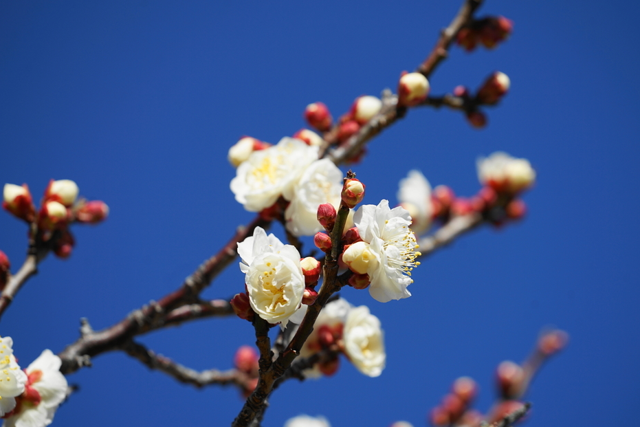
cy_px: 216
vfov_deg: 4.2
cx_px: 329
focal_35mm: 330
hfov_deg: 6.2
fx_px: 5867
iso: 100
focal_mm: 300
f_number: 6.3
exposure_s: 1/640
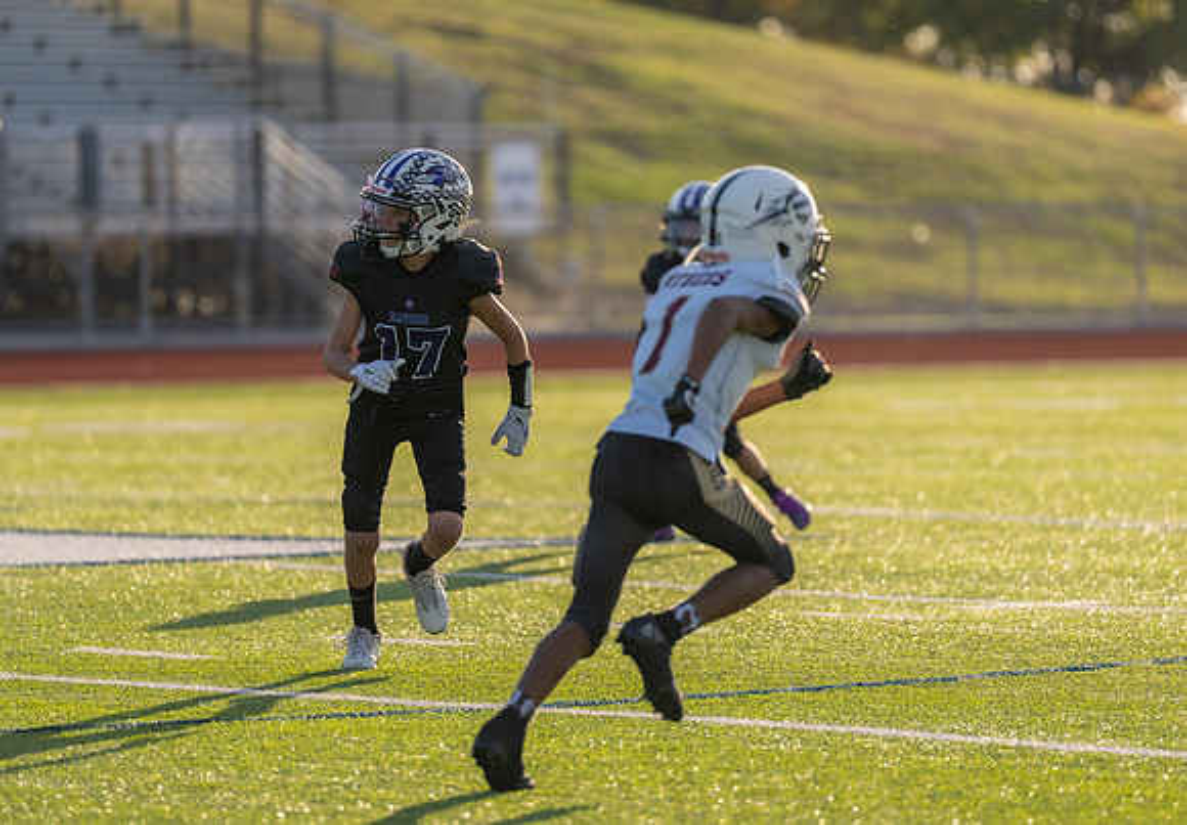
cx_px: 582
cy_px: 348
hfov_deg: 7.9
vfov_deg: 5.5
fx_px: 8619
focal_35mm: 258
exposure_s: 1/1250
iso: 125
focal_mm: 200
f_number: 2.8
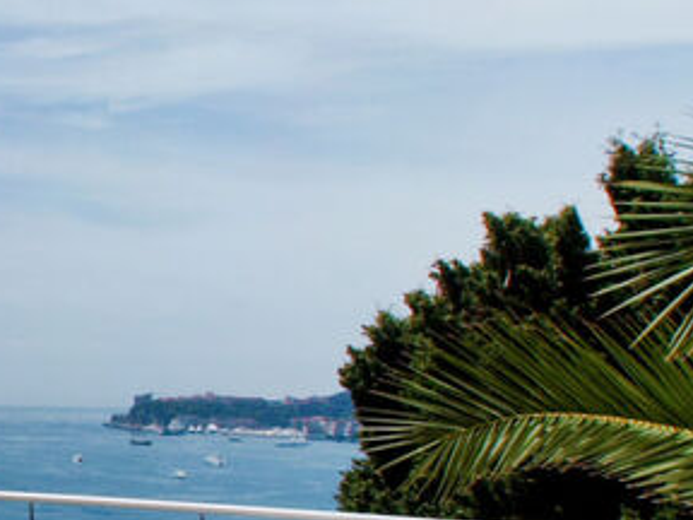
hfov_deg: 19.5
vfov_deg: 19.6
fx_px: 1501
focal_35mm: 75
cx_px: -553
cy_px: 294
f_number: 10
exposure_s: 1/400
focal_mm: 9
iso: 100
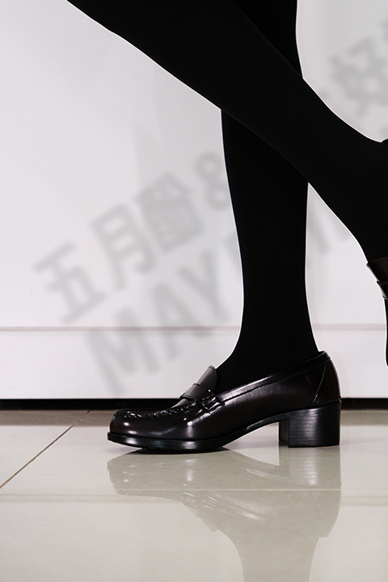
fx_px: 1212
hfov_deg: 18.1
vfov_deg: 26.9
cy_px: 199
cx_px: 269
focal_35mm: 75
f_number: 2.8
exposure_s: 1/70
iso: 800
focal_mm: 35.9
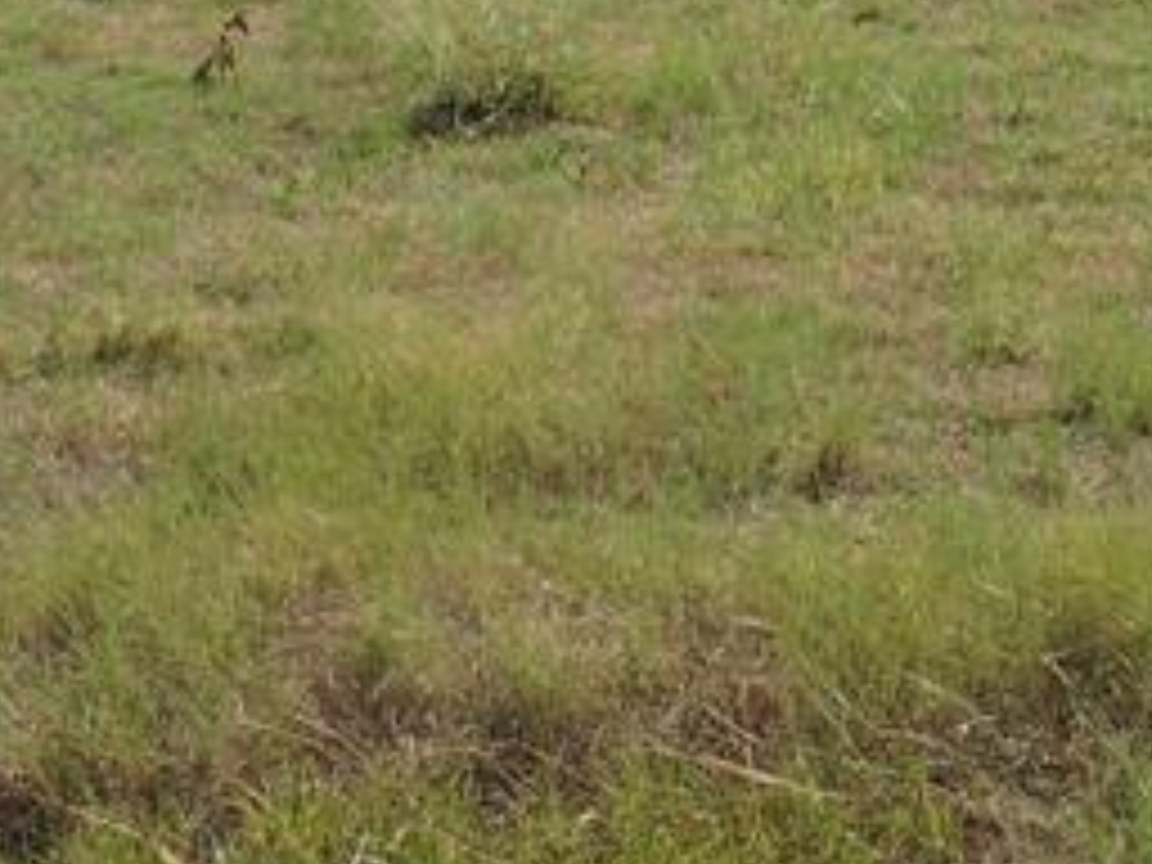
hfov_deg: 13.7
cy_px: -392
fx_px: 4659
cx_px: 1328
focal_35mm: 140
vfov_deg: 10.3
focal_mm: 6.2
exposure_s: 1/1250
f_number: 3.3
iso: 100
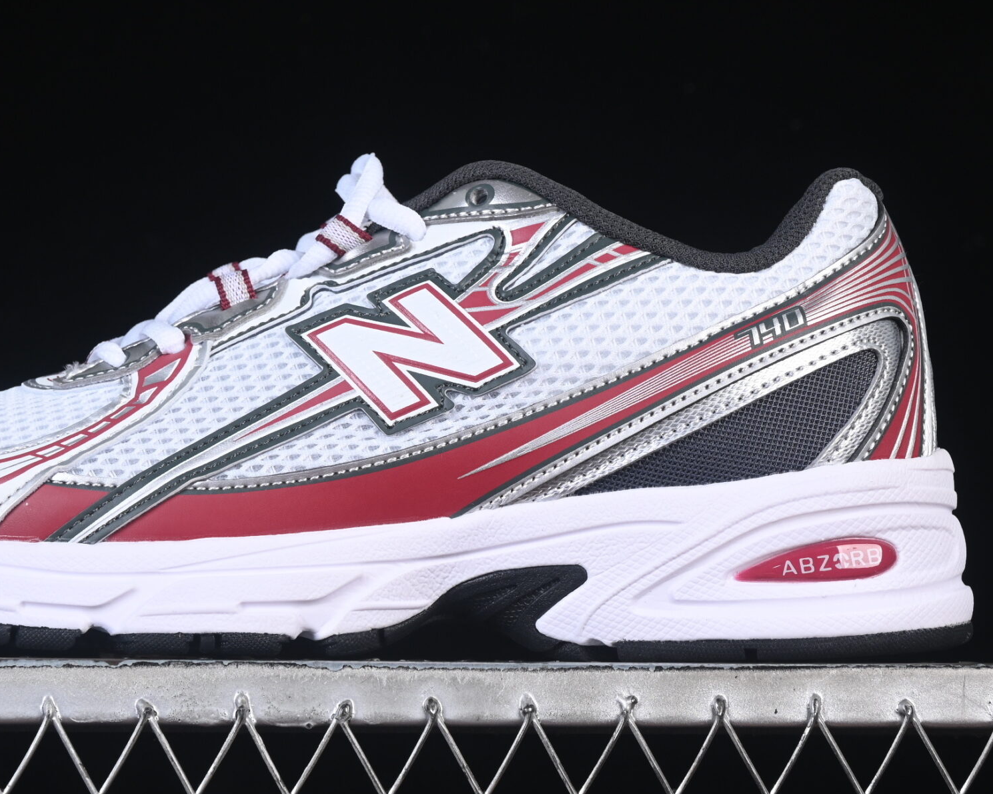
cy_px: 310
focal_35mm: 121
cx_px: 387
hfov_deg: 15.9
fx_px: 3556
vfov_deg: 12.7
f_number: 8
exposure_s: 1/80
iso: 160
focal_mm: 50
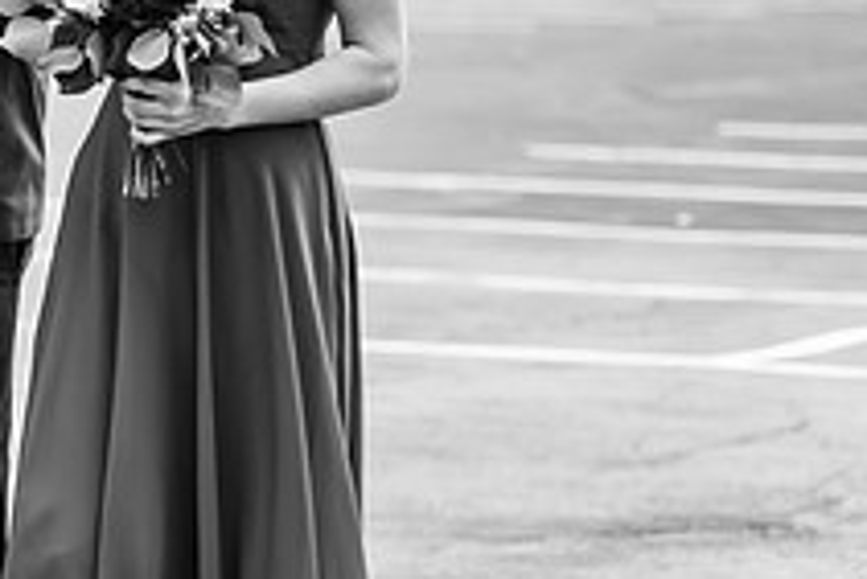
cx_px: -127
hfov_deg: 9.5
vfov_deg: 6.4
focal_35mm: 214
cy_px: 4
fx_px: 5157
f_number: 2.8
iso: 400
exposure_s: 1/1000
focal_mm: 78
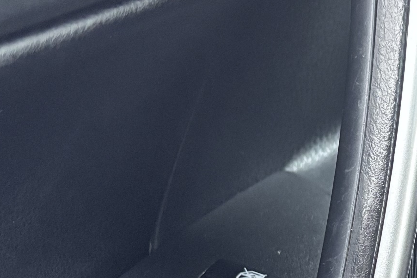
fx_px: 1031
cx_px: 450
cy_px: 243
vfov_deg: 15.2
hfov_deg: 21.8
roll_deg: -2.2
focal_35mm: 89
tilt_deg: -26.7
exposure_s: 1/33
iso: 500
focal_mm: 5.96
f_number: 1.6
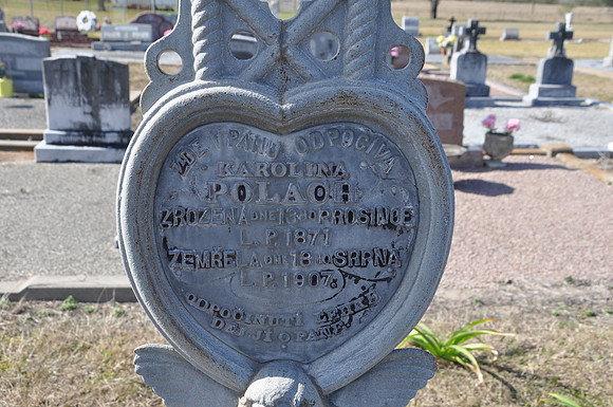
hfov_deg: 42.4
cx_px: 306
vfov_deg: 28.9
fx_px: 791
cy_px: 204
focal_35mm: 46
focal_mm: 31
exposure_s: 1/100
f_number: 10
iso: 200
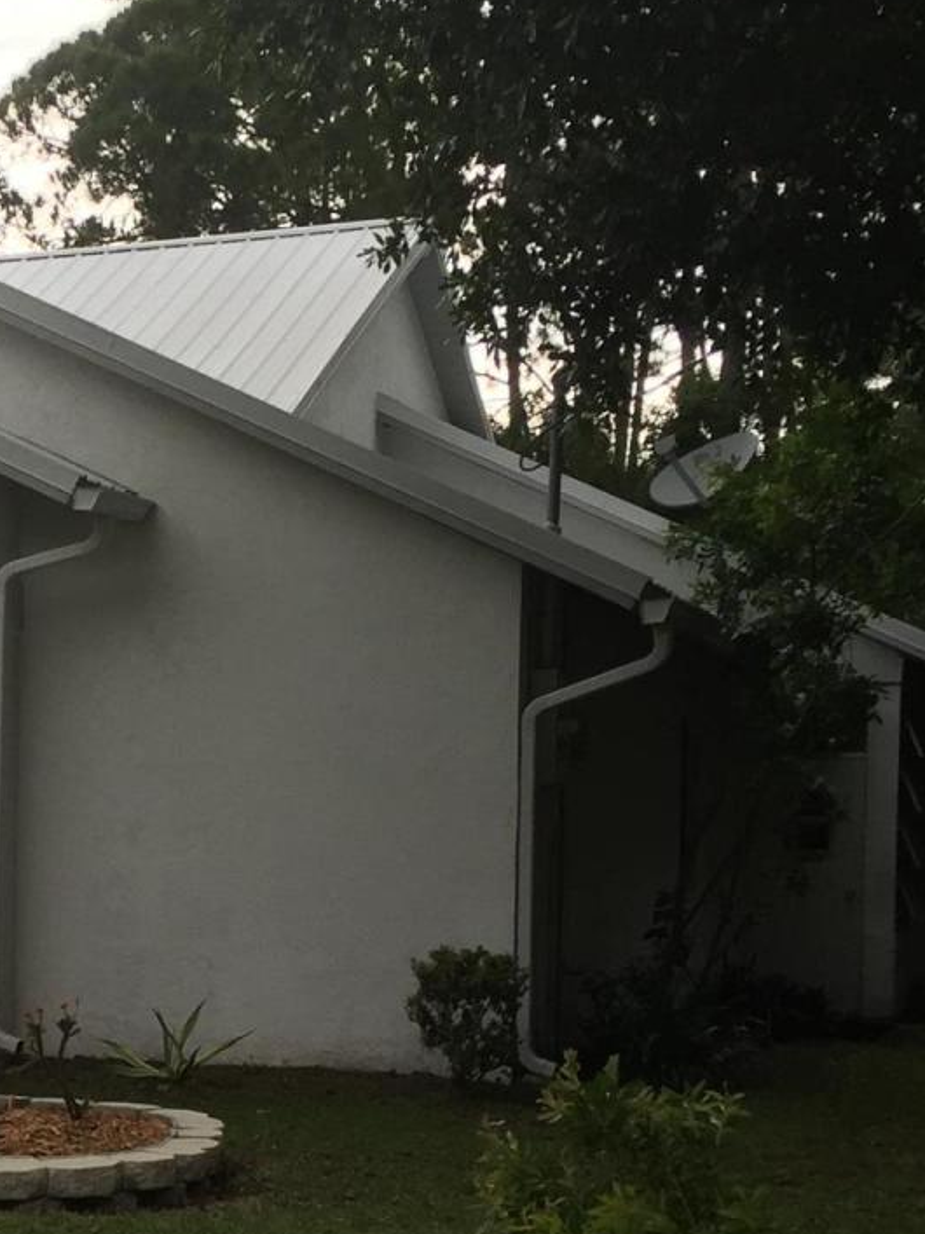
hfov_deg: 16.8
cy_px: 995
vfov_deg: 23.5
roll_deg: -0.7
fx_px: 2922
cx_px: -319
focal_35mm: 82
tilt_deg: -1.7
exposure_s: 1/120
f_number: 2.2
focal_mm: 4.15
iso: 40
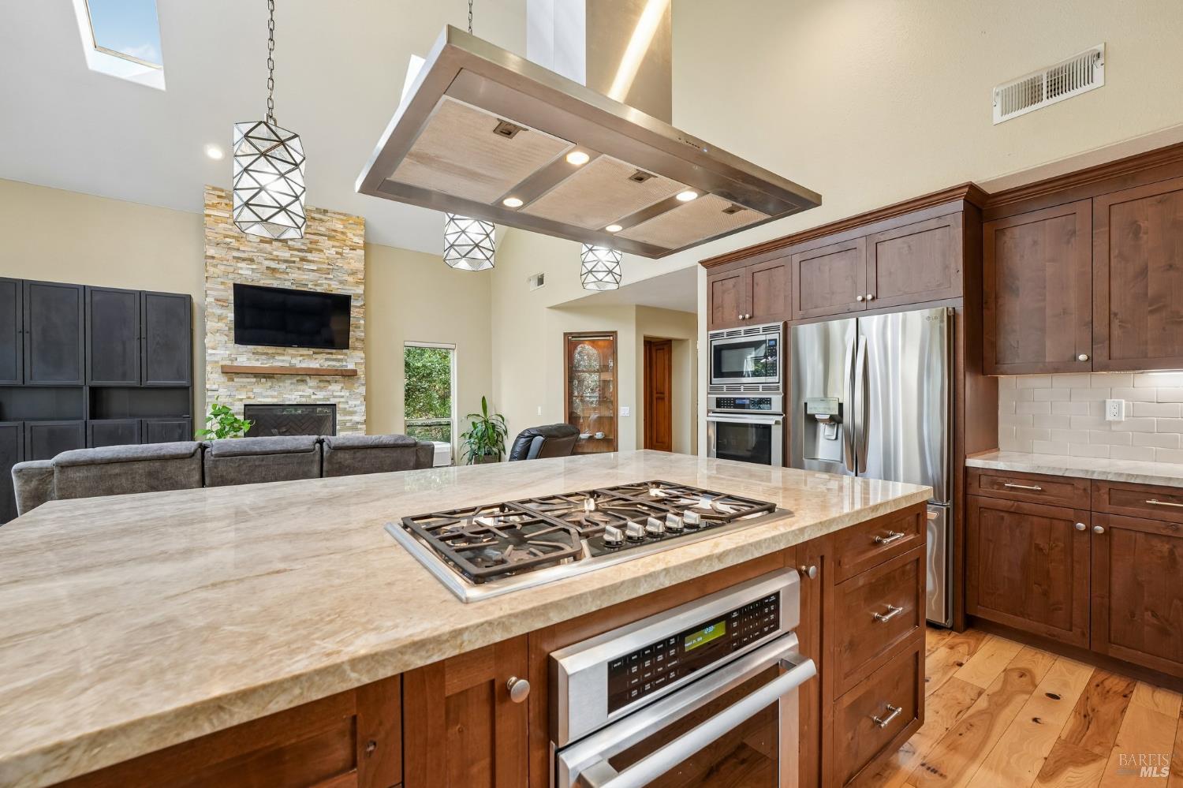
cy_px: 394
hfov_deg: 104.3
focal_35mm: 14
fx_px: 460
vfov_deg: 81.2
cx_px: 592
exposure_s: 1/40
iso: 640
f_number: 8
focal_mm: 14
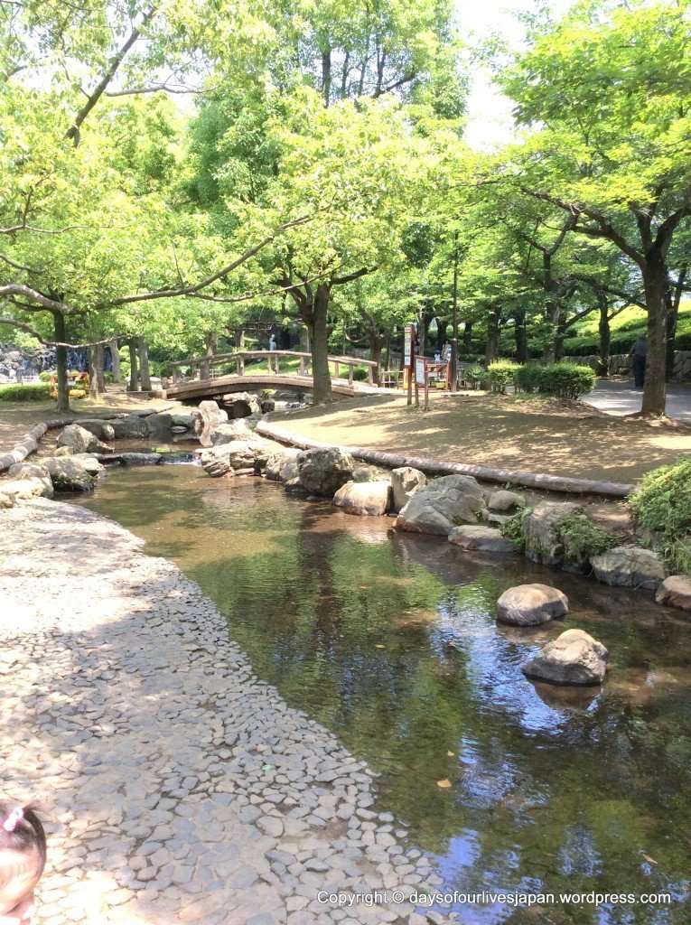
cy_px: 462
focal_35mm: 33
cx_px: 346
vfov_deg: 55.4
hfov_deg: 42.8
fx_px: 881
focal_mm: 3.3
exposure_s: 1/301
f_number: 2.4
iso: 32
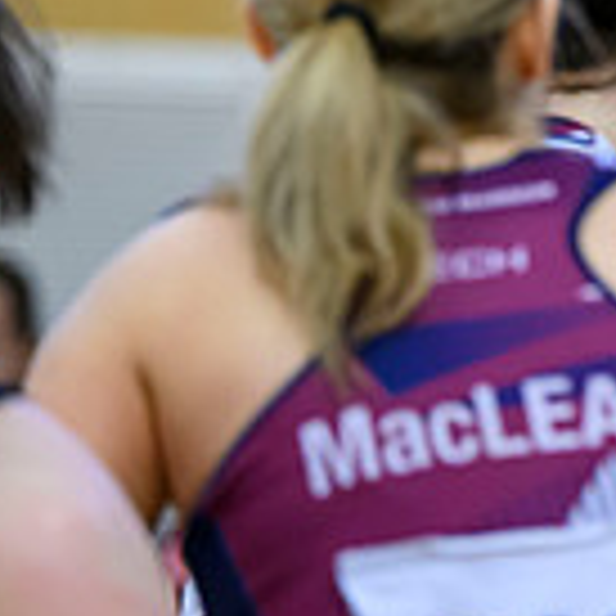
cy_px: -73
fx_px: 17214
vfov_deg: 2.0
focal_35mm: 855
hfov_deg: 2.0
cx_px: 910
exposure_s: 1/800
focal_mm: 200
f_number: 3.2
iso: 3200
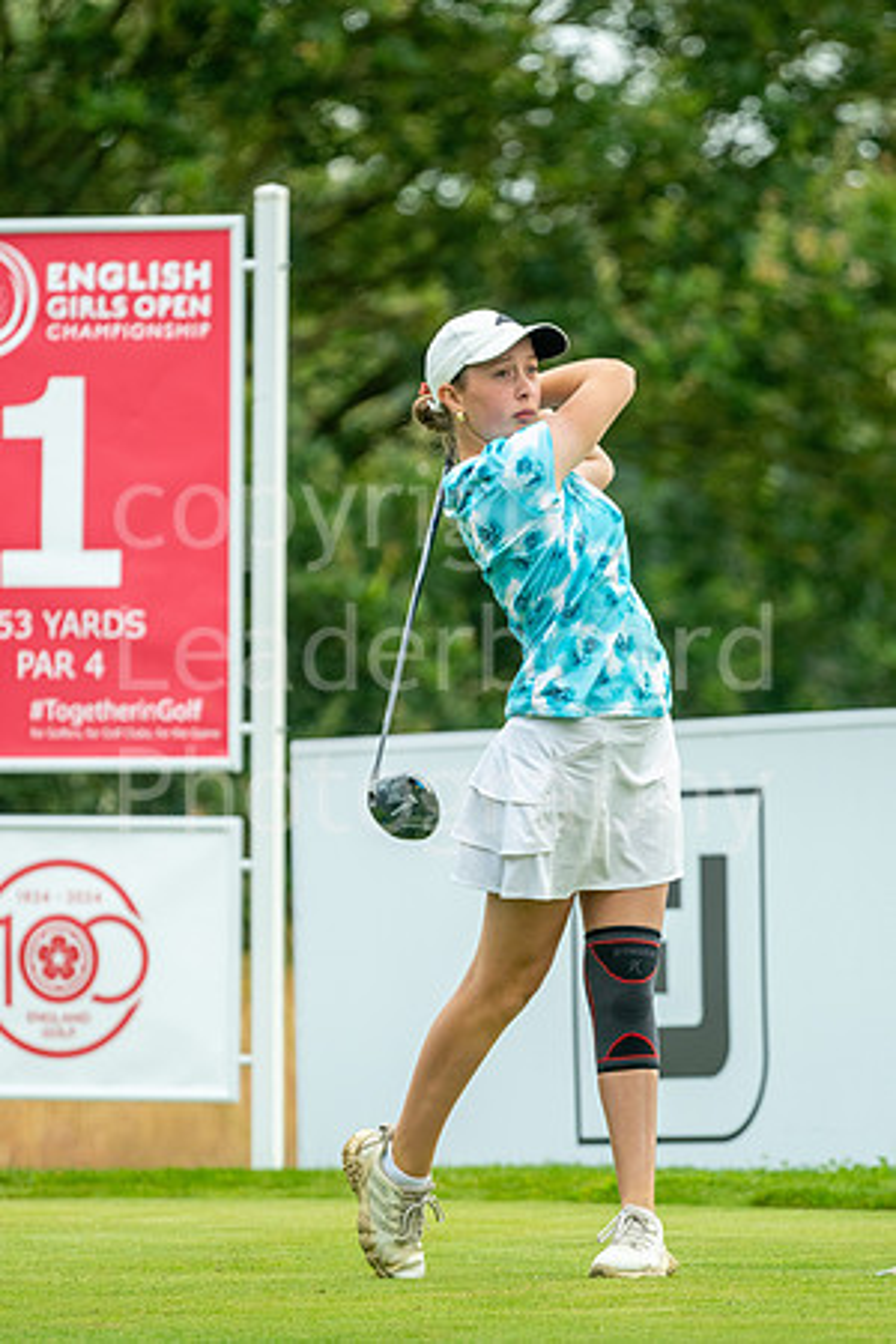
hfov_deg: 3.1
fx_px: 16799
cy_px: 672
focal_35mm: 450
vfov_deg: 4.6
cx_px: 448
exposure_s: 1/1000
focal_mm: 300
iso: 500
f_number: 5
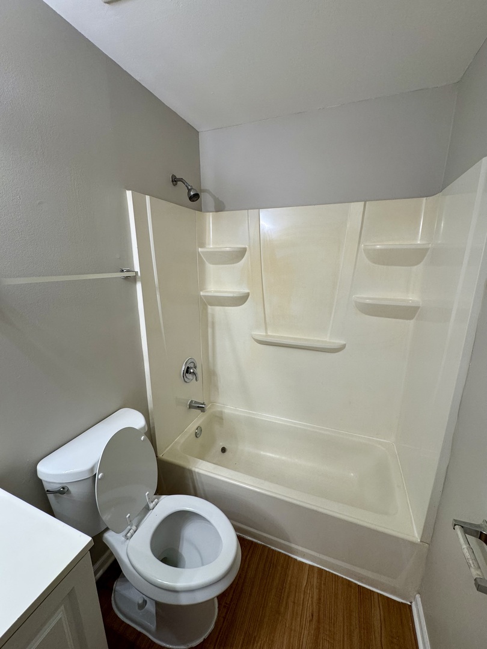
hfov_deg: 85.7
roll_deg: -0.2
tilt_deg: -14.3
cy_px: 324
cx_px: 244
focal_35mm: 14
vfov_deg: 102.1
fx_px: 263
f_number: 2.2
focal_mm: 2.22
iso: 200
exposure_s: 1/120
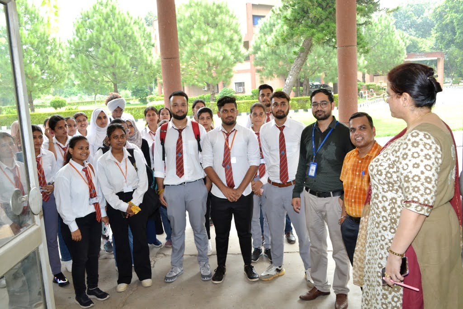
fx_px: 424
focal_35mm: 33
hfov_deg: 57.2
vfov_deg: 40.0
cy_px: 154
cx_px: 232
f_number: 6.3
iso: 800
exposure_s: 1/200
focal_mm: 22
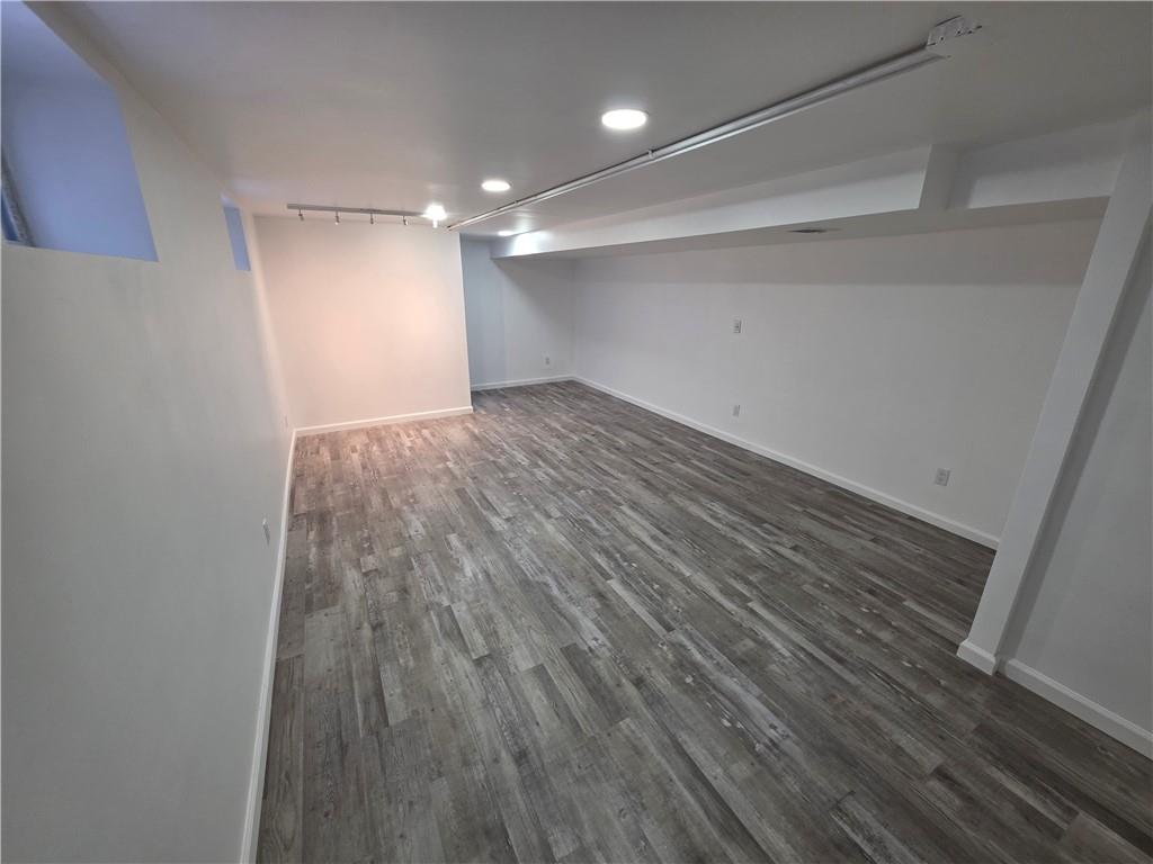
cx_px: 576
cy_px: 432
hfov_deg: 106.2
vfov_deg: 89.9
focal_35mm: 13
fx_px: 433
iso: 160
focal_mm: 2.2
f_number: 1.9
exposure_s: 1/120
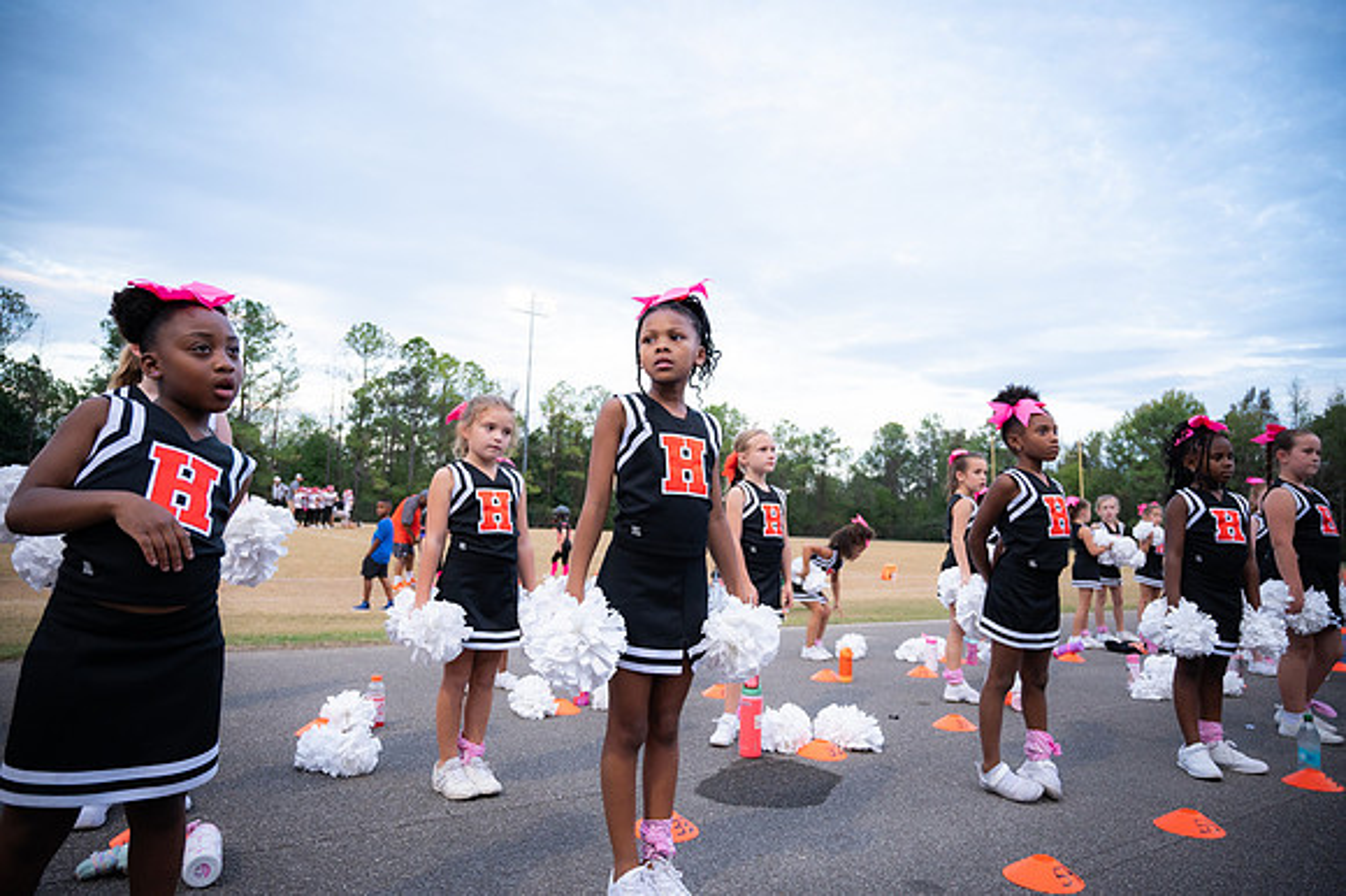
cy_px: 448
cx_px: 673
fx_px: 897
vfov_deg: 53.1
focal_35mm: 24
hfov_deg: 73.8
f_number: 4
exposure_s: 1/400
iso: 1250
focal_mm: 24
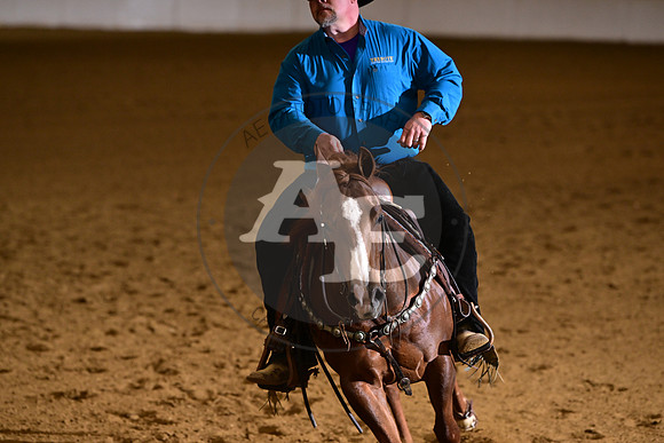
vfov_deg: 6.9
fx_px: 3690
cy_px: 222
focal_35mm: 200
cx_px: 332
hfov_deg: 10.3
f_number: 4.5
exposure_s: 1/200
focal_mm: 200
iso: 2000
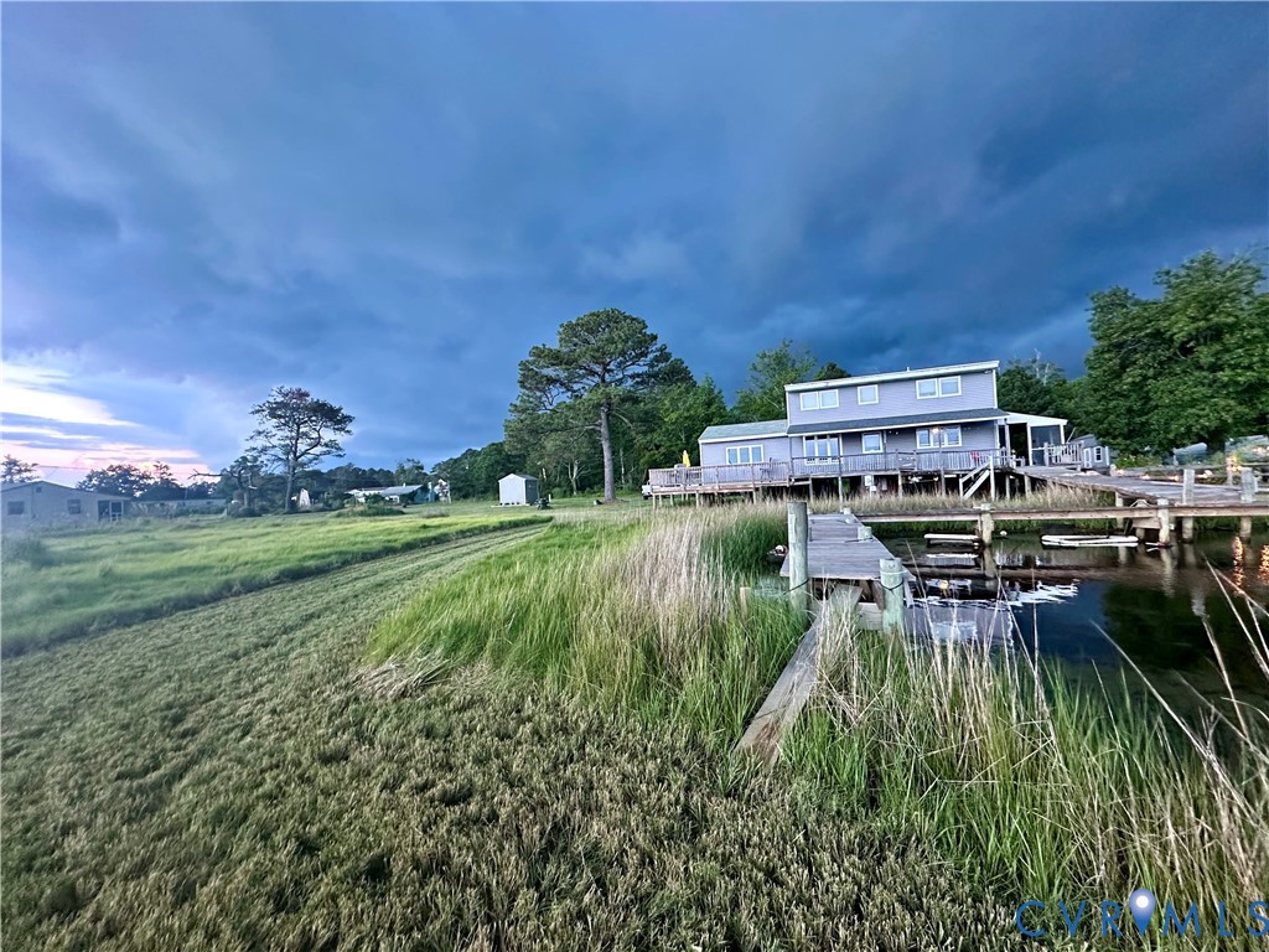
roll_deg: +2.1
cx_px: 634
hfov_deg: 102.1
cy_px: 476
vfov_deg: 85.7
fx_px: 513
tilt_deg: +1.5
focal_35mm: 14
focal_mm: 2.22
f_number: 2.2
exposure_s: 1/60
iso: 640
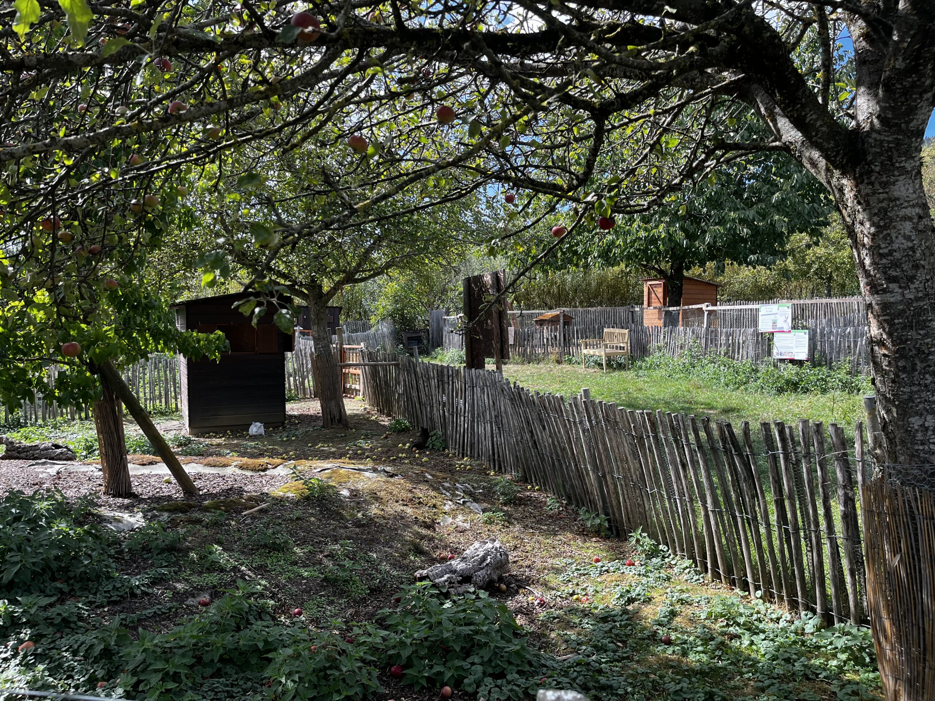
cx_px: 468
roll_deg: +0.1
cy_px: 350
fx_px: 702
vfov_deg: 53.1
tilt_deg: -0.6
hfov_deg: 67.3
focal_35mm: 26
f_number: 1.6
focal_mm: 5.1
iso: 50
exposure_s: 1/676
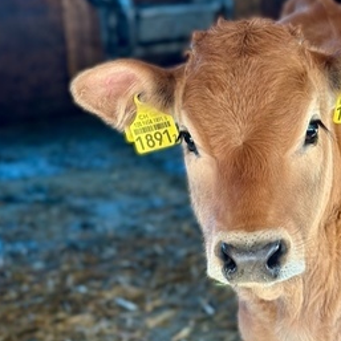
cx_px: 251
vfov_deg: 26.1
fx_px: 736
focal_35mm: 66
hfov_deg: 25.8
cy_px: 153
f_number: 1.78
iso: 200
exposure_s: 1/60
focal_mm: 6.86
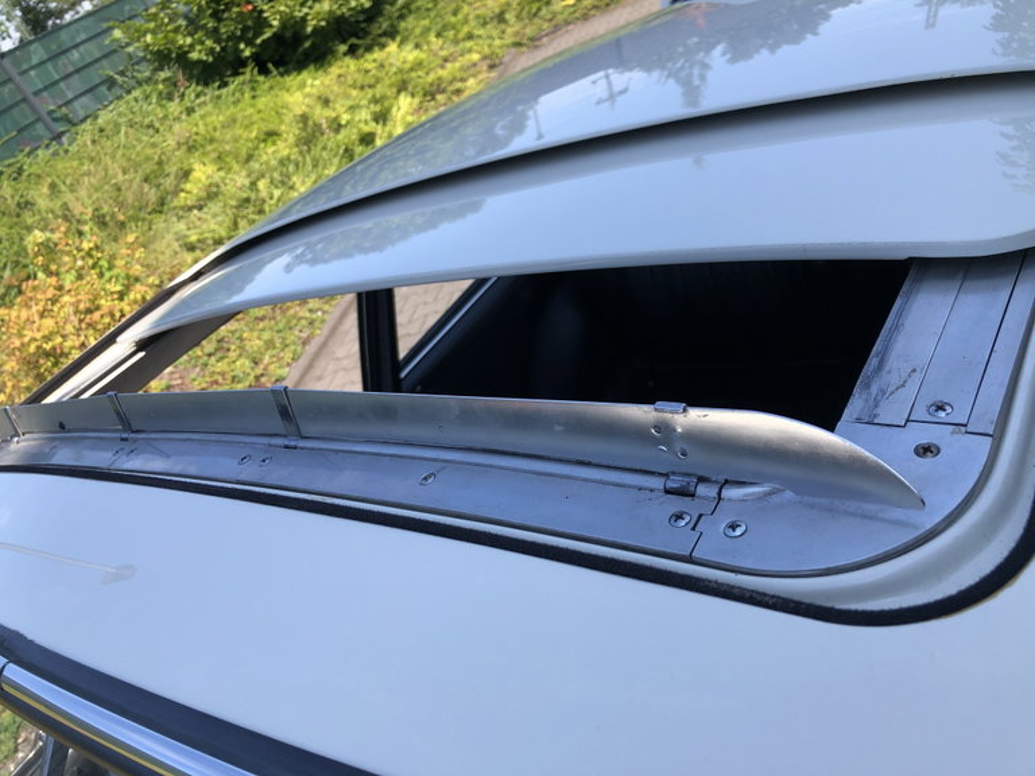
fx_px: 837
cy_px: 388
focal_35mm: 28
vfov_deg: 49.7
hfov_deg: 63.4
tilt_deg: -29.0
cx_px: 518
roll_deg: +31.4
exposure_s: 1/979
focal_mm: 3.99
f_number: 1.8
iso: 20
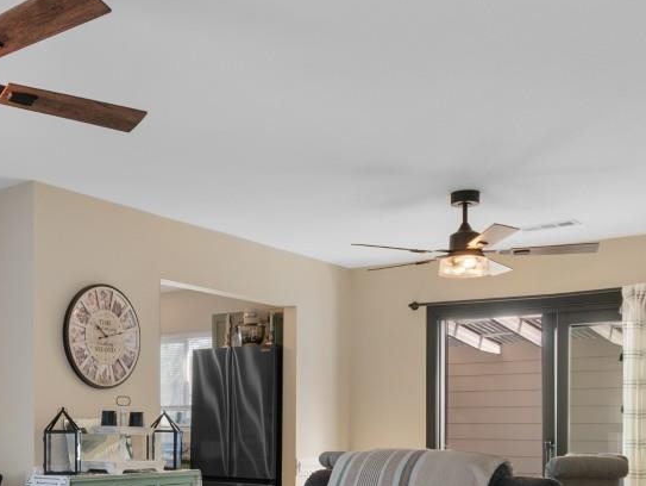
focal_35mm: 43
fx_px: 803
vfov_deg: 32.3
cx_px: 173
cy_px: 418
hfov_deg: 42.7
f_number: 4.5
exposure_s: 1/13
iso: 100
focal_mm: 10
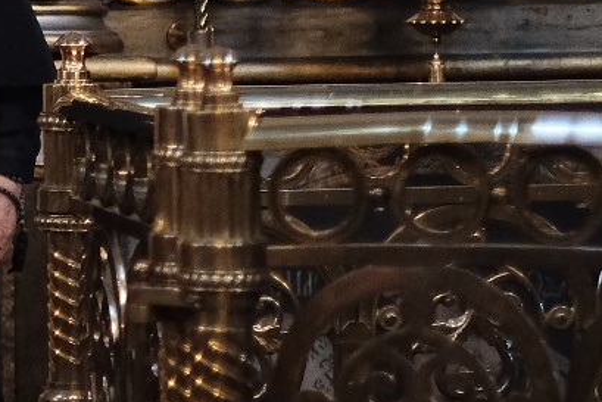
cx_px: -620
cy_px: 6
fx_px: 3847
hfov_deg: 8.5
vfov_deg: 6.0
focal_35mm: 230
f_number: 1.4
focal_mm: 35
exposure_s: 1/125
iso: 2000
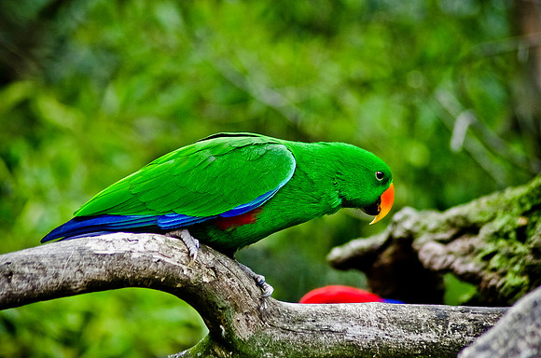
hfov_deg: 5.7
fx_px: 5398
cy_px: 179
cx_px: 270
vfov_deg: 3.8
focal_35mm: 360
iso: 1100
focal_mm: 240
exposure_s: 1/500
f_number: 5
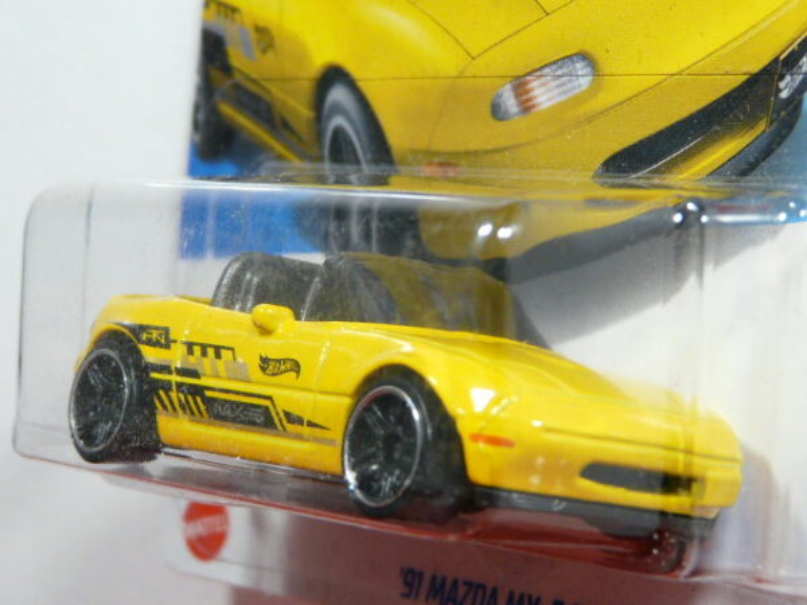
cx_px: 404
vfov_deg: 12.3
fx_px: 2798
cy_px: 302
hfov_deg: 16.4
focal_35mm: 120
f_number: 3.2
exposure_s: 1/50
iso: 160
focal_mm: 12.3
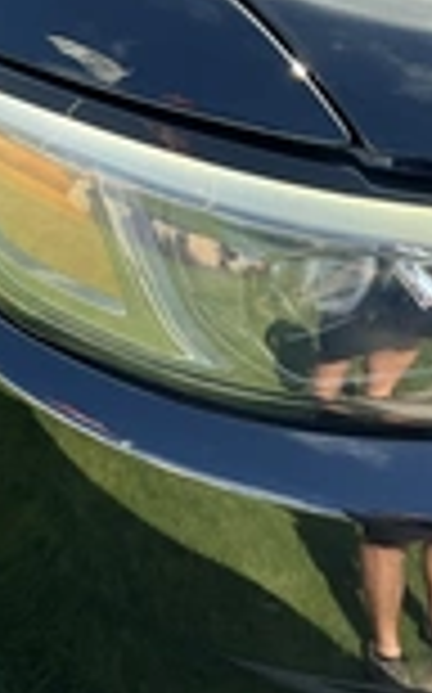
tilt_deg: -38.1
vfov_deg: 26.0
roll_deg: -3.3
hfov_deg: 16.6
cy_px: 612
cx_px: 400
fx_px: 1453
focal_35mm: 77
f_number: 1.8
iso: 25
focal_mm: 3
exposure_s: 1/172
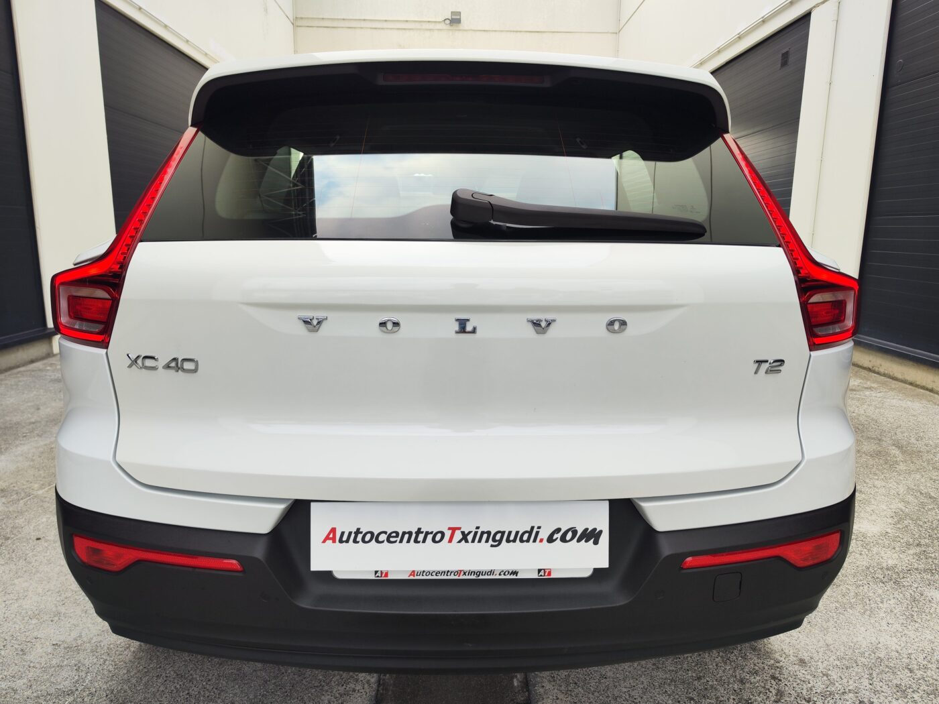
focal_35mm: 23
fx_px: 624
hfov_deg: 73.9
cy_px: 352
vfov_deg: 58.9
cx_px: 470
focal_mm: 7.01
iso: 51
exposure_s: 1/100
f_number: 1.69
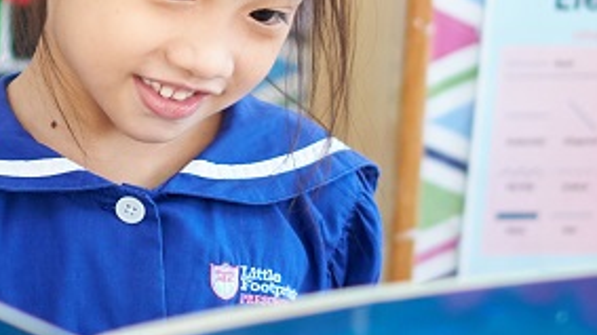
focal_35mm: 157
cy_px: 39
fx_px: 2485
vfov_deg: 7.7
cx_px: 200
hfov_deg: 13.7
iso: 800
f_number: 1.4
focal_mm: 35
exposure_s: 1/250
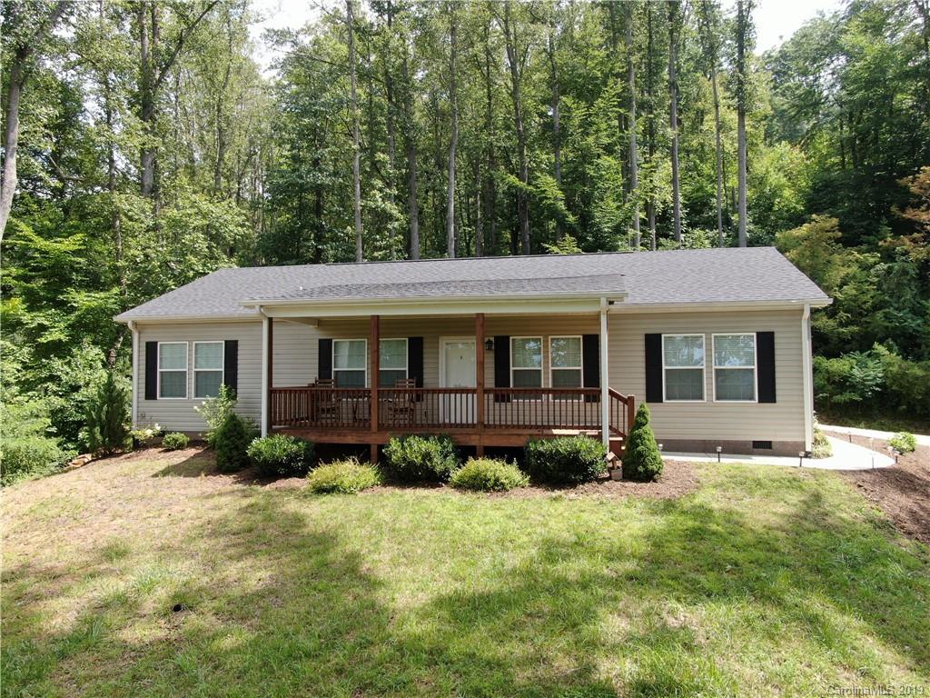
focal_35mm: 24
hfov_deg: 71.6
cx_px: 465
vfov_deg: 56.8
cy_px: 349
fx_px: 645
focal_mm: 4.39
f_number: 2.8
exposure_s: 1/320
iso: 100
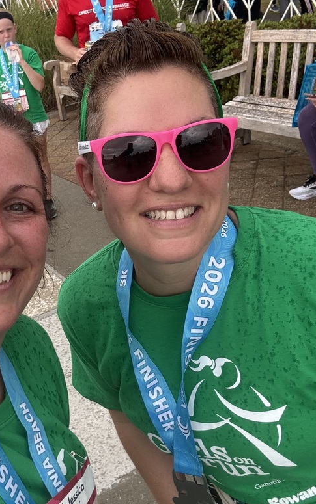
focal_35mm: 42
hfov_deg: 30.1
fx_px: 578
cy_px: 270
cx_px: 81
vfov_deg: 47.1
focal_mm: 2.69
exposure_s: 1/121
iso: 32
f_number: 1.9
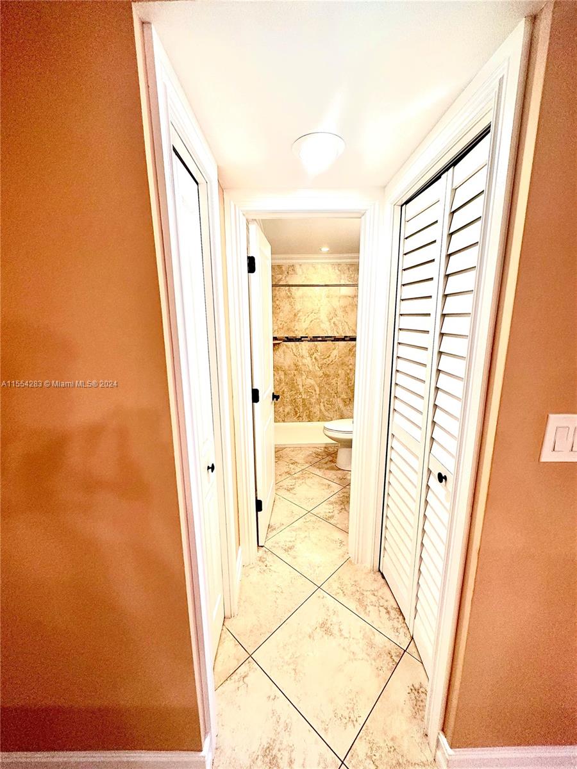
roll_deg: +0.8
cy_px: 384
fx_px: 311
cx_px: 288
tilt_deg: -12.9
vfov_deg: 102.1
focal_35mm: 14
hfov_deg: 85.7
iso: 200
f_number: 2.2
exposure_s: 1/120
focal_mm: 2.22
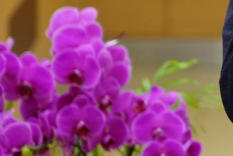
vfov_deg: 3.0
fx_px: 2928
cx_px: 421
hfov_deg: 4.5
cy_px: -129
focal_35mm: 452
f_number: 4
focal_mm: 97
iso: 1600
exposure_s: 1/160
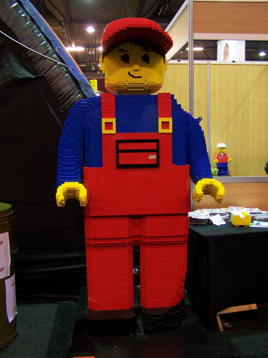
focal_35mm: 38
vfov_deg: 49.0
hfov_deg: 37.7
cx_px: 134
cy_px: 179
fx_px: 392
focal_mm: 6.3
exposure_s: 1/2
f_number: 2.8
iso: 80
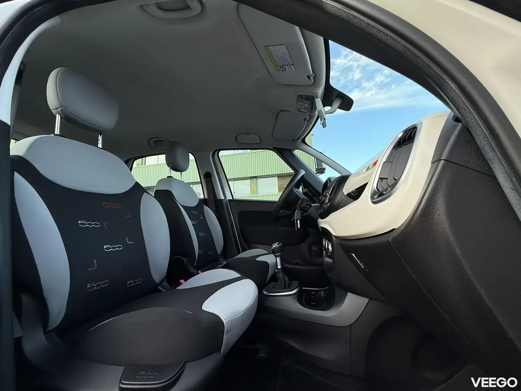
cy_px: 196
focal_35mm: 14
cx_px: 260
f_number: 2.2
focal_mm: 2.22
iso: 100
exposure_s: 1/99
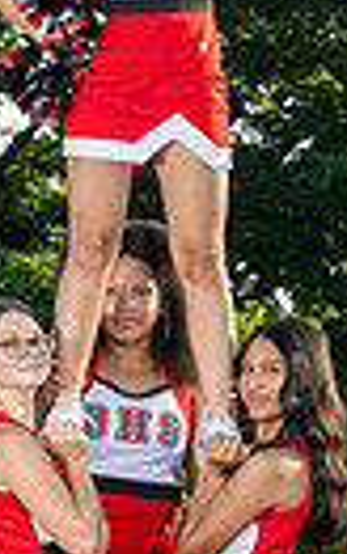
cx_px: -663
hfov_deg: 3.1
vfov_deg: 5.0
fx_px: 6363
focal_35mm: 421
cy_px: 72
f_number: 6.3
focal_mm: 70
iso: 100
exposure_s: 1/200
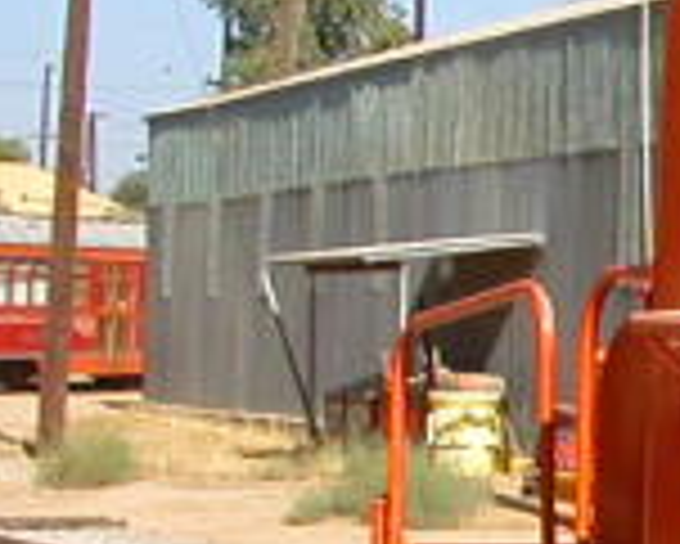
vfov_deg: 9.2
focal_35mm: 167
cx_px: 1531
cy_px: 582
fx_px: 3363
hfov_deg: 10.3
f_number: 4.5
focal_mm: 5.6
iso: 100
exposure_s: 1/571
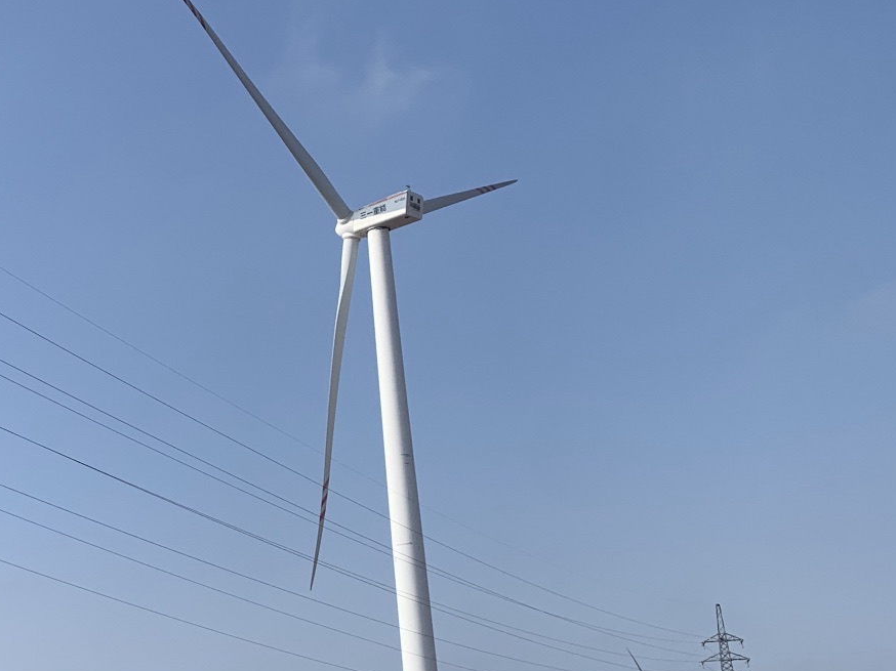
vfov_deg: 24.3
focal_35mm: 60
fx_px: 1553
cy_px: 444
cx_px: -125
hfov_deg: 28.7
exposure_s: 1/3937
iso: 25
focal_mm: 4.25
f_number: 1.8
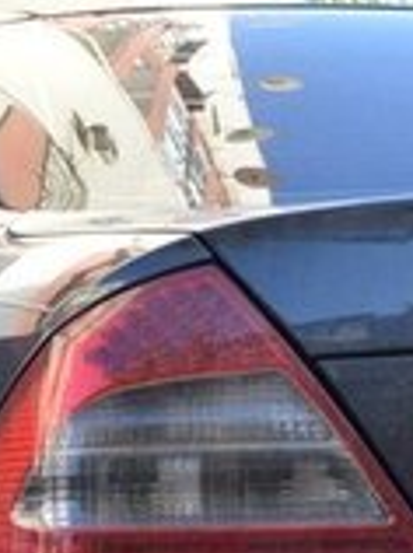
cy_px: 621
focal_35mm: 181
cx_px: 228
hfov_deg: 8.2
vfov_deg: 10.8
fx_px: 2887
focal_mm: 30
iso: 100
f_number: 6.3
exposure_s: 1/60
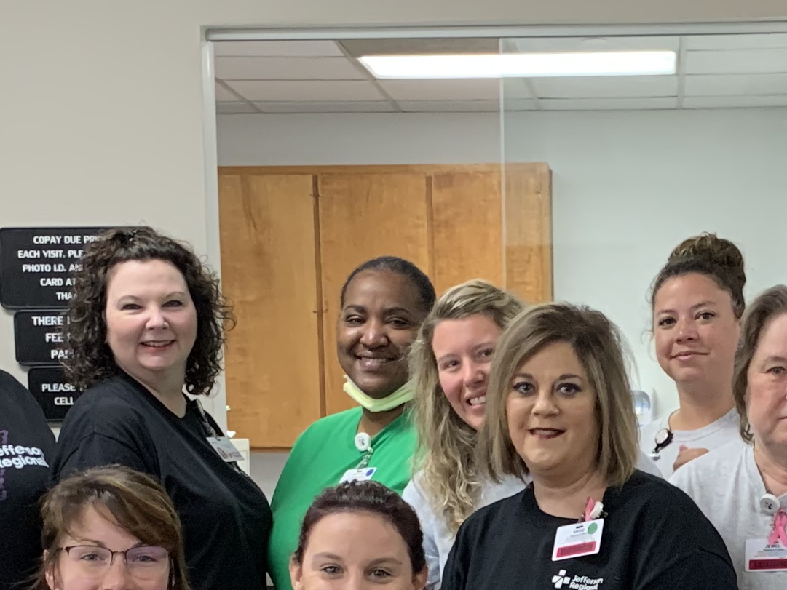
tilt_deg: -6.5
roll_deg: +0.5
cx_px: 620
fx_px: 2206
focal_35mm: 97
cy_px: 674
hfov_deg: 20.0
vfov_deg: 14.8
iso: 250
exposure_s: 1/60
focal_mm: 4.25
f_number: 1.8
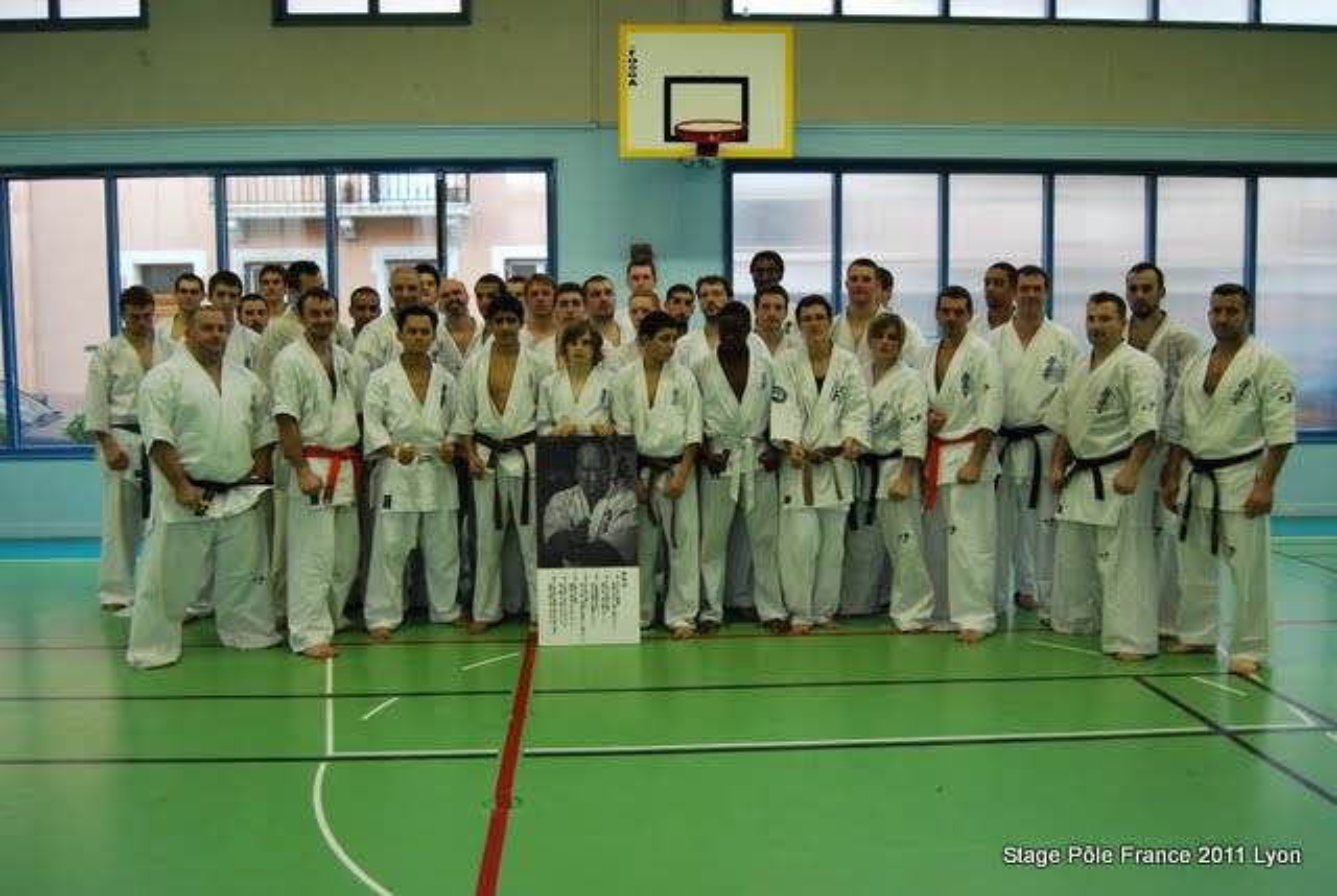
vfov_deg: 40.1
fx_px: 1228
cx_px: 668
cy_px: 448
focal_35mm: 33
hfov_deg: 57.1
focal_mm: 22
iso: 800
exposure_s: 1/80
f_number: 3.8
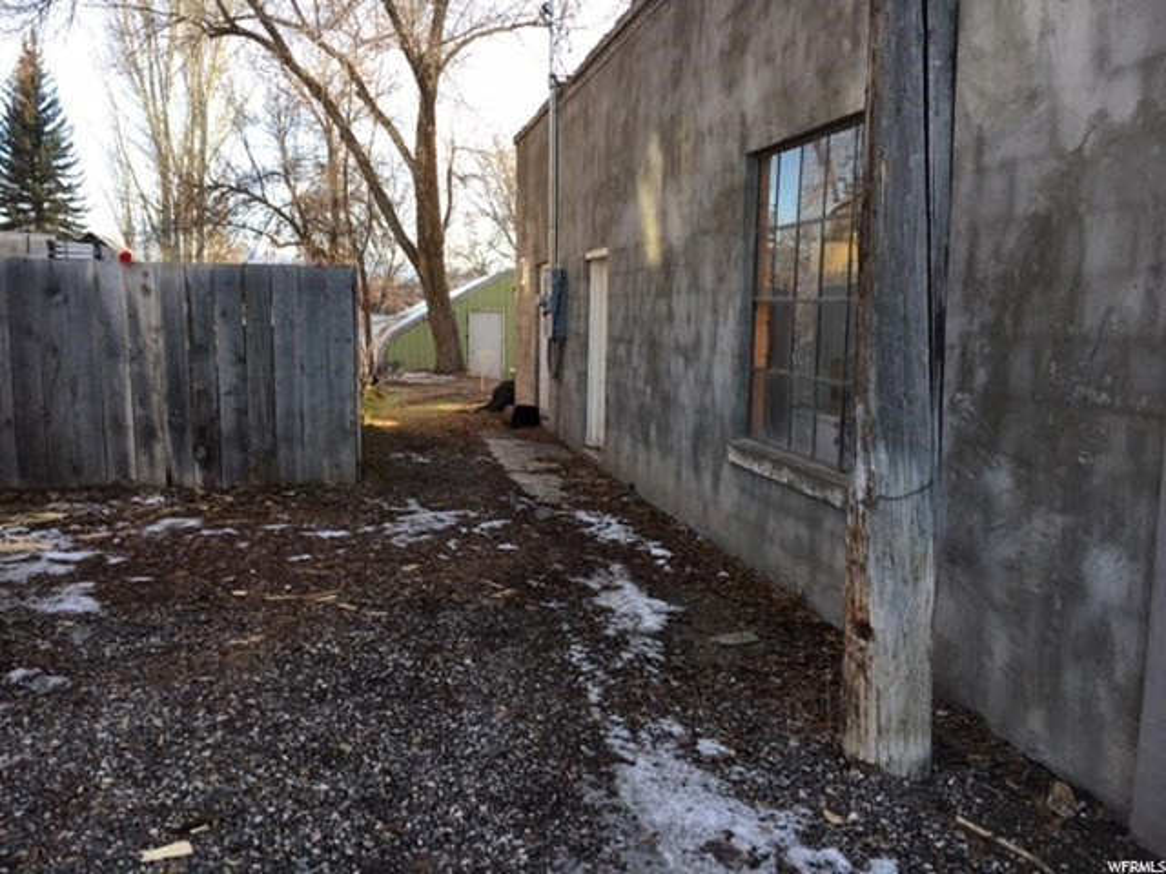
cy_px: 437
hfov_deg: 61.7
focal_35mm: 29
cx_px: 583
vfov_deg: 48.2
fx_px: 977
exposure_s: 1/170
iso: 25
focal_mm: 4.15
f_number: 2.2
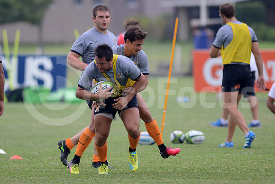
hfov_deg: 6.9
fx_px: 2292
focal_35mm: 300
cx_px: 138
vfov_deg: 4.6
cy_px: 92
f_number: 2.8
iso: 200
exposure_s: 1/1000
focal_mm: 300
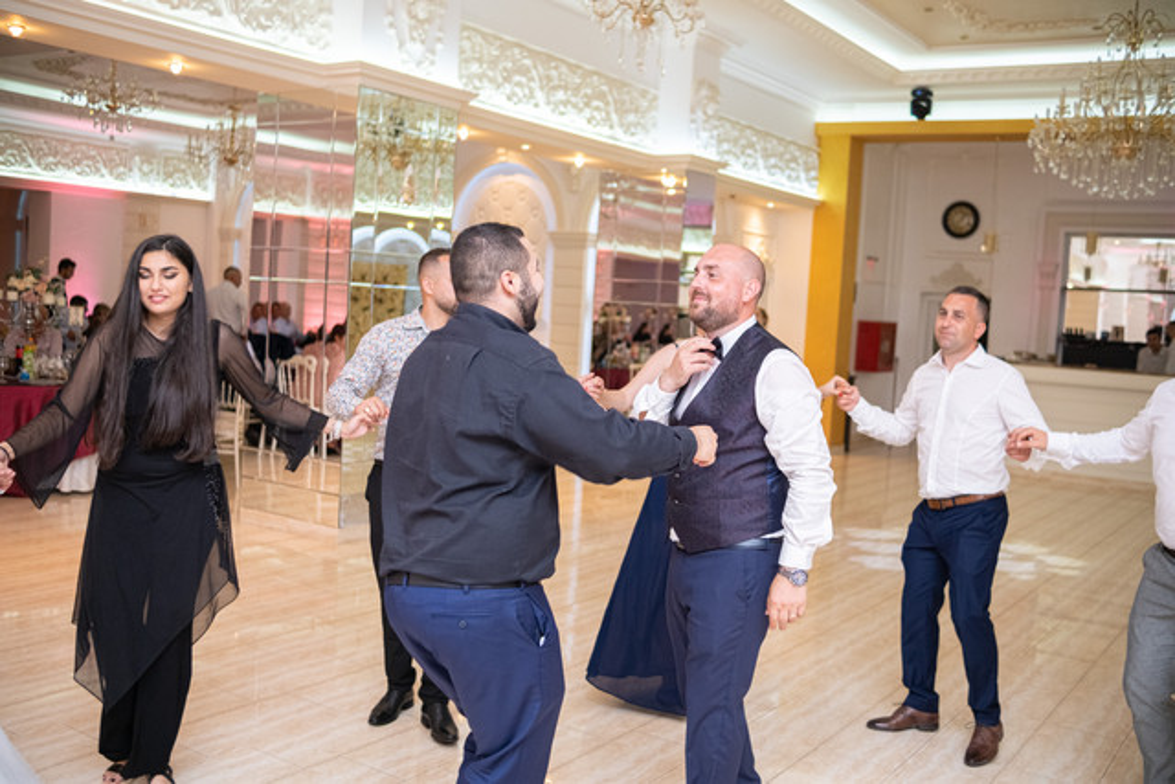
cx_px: 588
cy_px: 392
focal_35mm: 35
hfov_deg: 54.4
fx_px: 1143
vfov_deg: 37.9
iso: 1000
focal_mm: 23
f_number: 1.8
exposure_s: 1/125
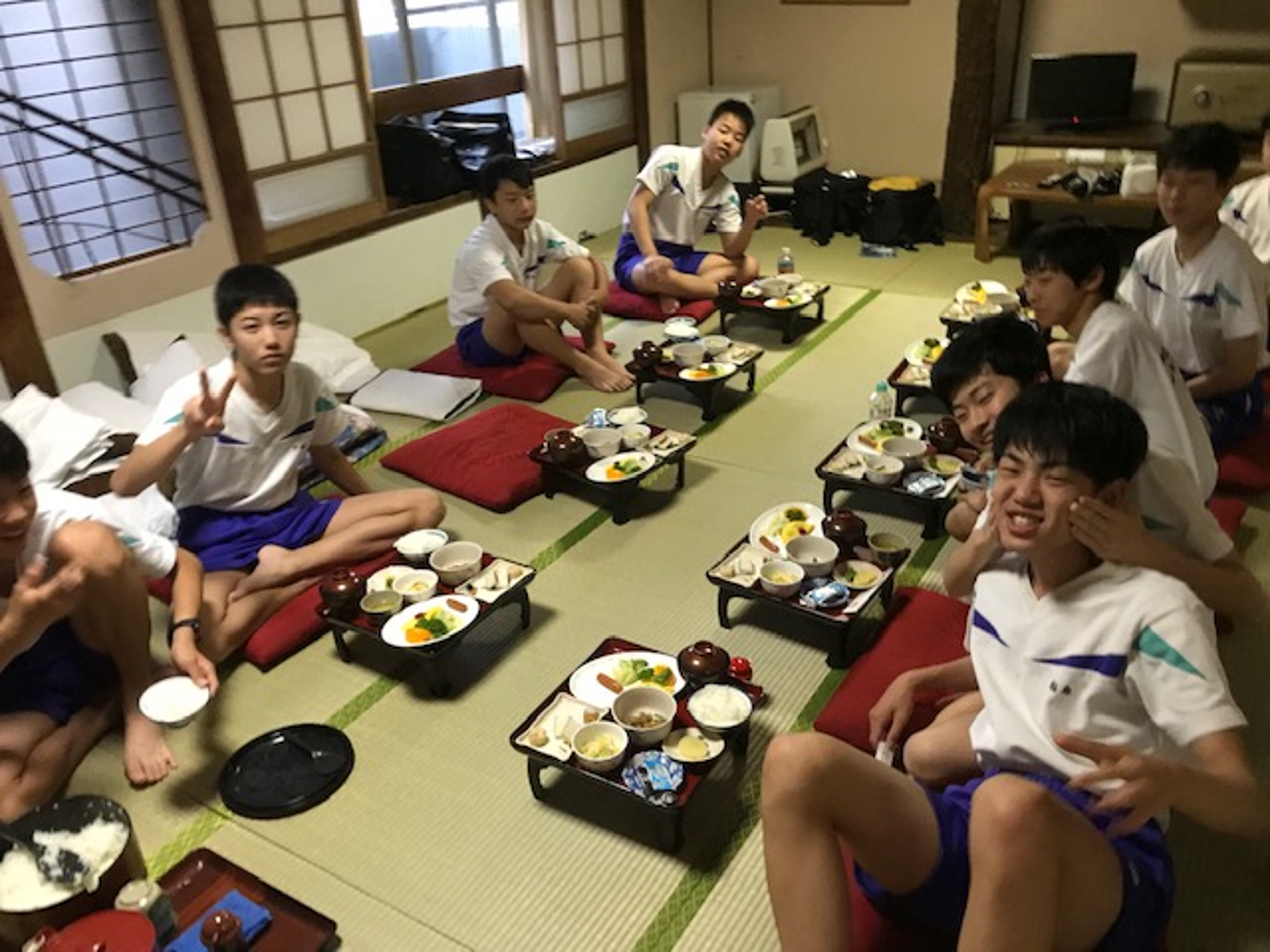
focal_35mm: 28
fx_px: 1027
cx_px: 635
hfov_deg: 63.4
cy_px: 476
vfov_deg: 49.7
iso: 100
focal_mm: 3.99
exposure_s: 1/9
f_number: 1.8
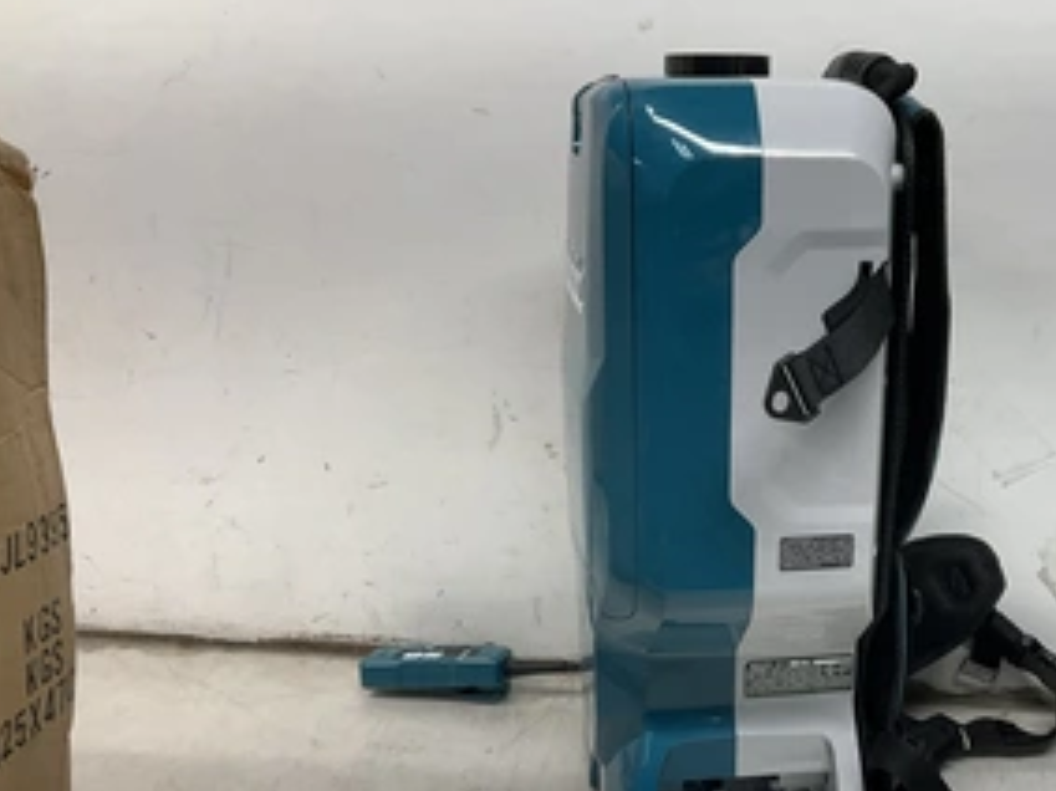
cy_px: 500
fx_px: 1250
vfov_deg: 34.9
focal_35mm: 41
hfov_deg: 45.1
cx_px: 702
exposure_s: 1/120
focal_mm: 3
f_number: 1.8
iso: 40
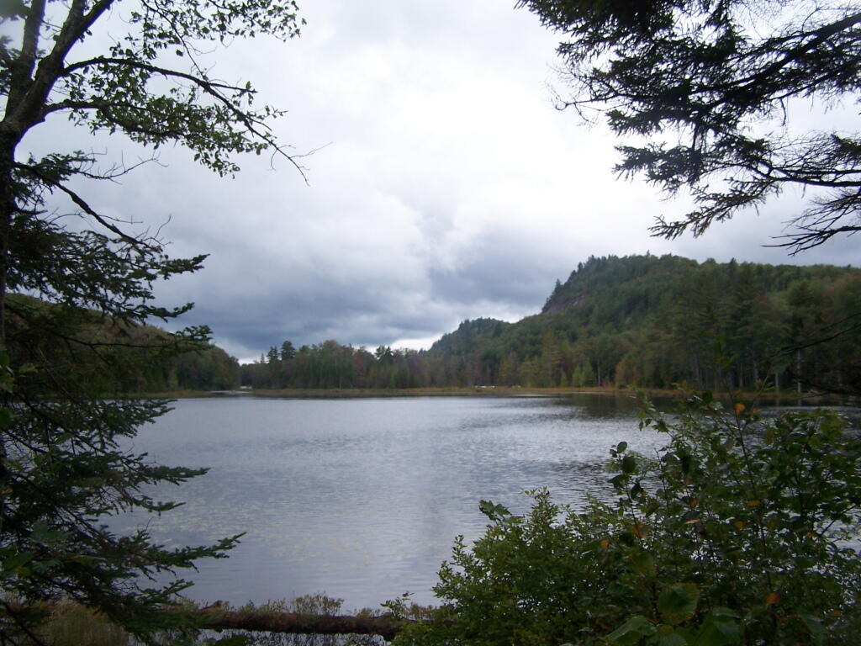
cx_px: 430
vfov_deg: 37.7
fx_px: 945
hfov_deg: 49.0
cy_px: 323
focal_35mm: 38
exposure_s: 1/640
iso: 80
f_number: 2.8
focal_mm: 6.3
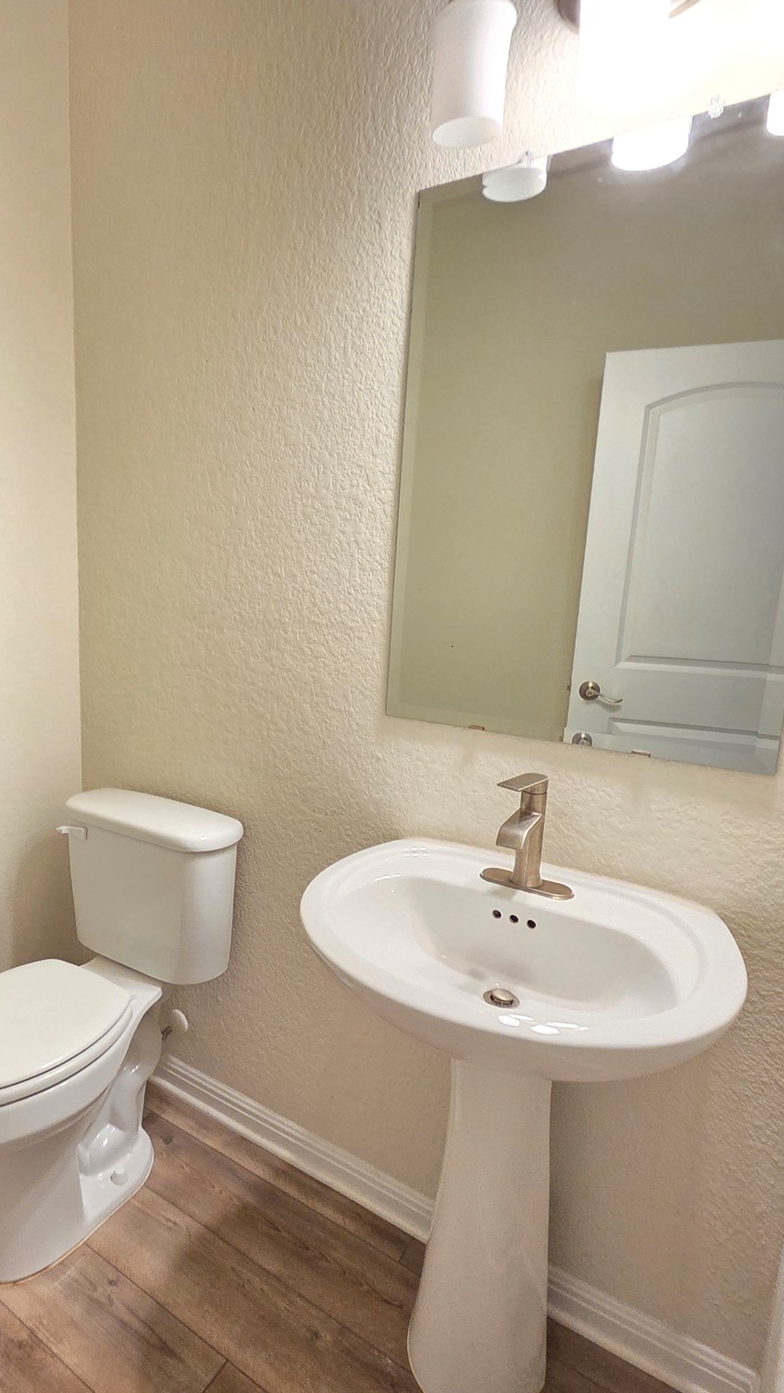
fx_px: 702
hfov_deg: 56.0
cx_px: 214
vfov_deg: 89.6
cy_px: 694
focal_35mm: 19
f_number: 2.2
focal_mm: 2.2
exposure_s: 1/60
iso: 400
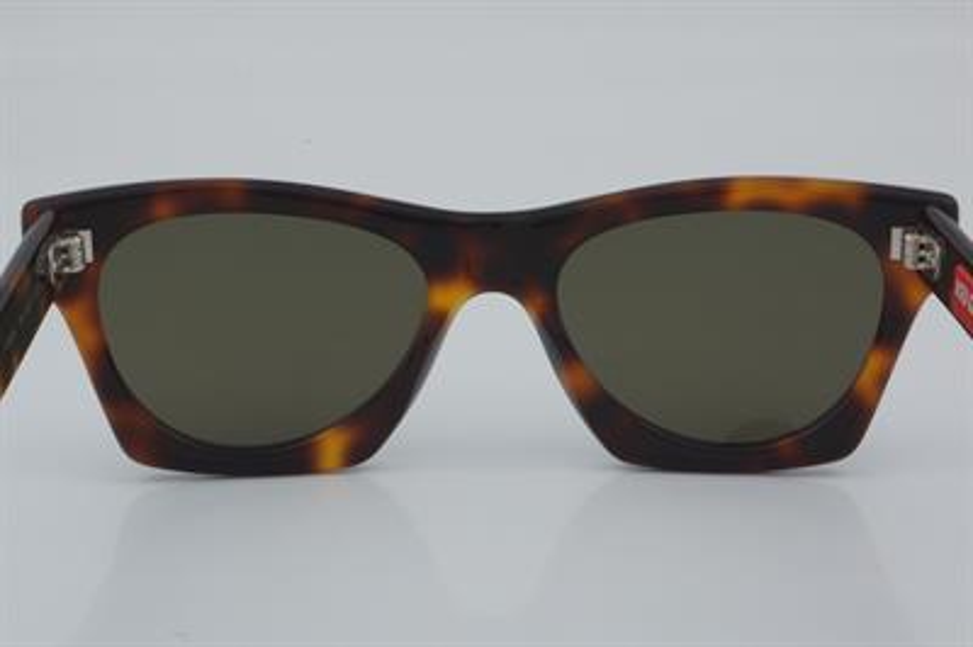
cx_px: 486
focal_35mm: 82
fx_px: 2228
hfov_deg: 24.6
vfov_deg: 16.5
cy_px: 324
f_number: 32
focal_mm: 55
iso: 100
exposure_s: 1/4
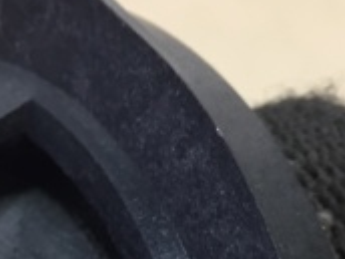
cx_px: 88
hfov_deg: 18.1
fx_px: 1076
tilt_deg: -44.4
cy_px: 424
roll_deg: +14.6
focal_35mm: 108
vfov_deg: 12.8
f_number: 2.2
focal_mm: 4.15
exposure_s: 1/33
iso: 125
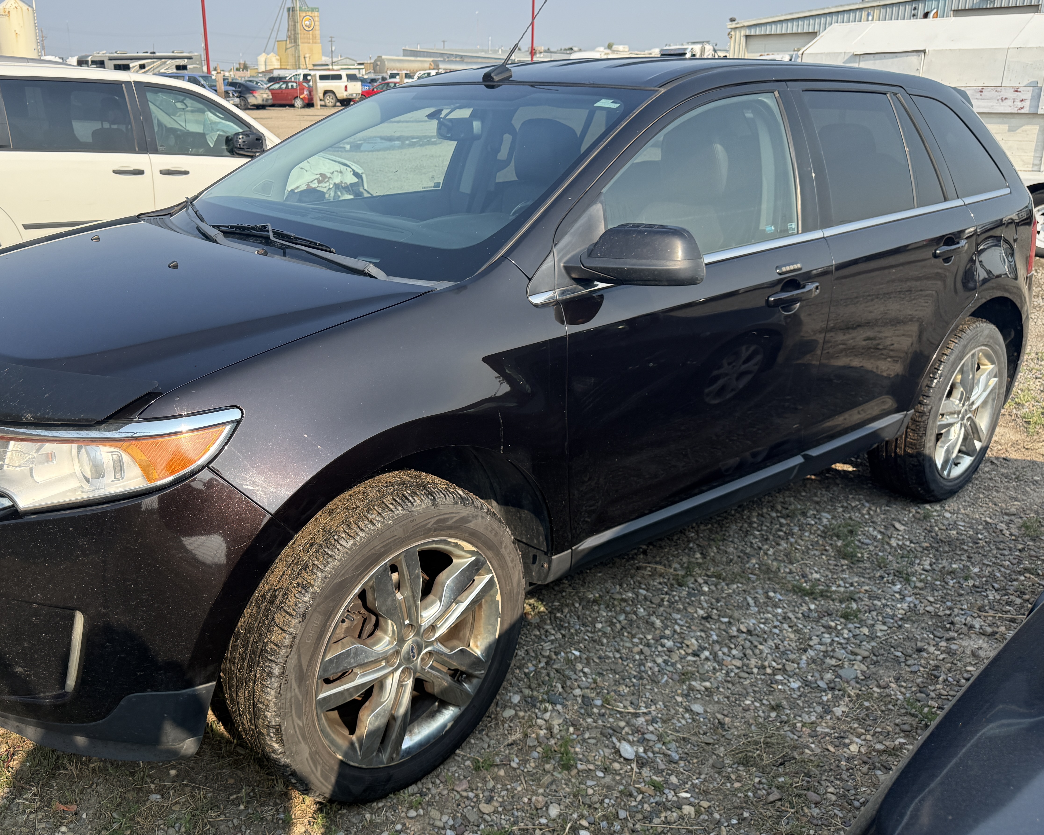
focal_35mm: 30
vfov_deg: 48.5
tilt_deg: -17.7
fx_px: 927
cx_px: 425
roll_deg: +0.4
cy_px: 399
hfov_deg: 58.4
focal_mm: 6.76
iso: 100
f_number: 1.78
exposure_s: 1/3021
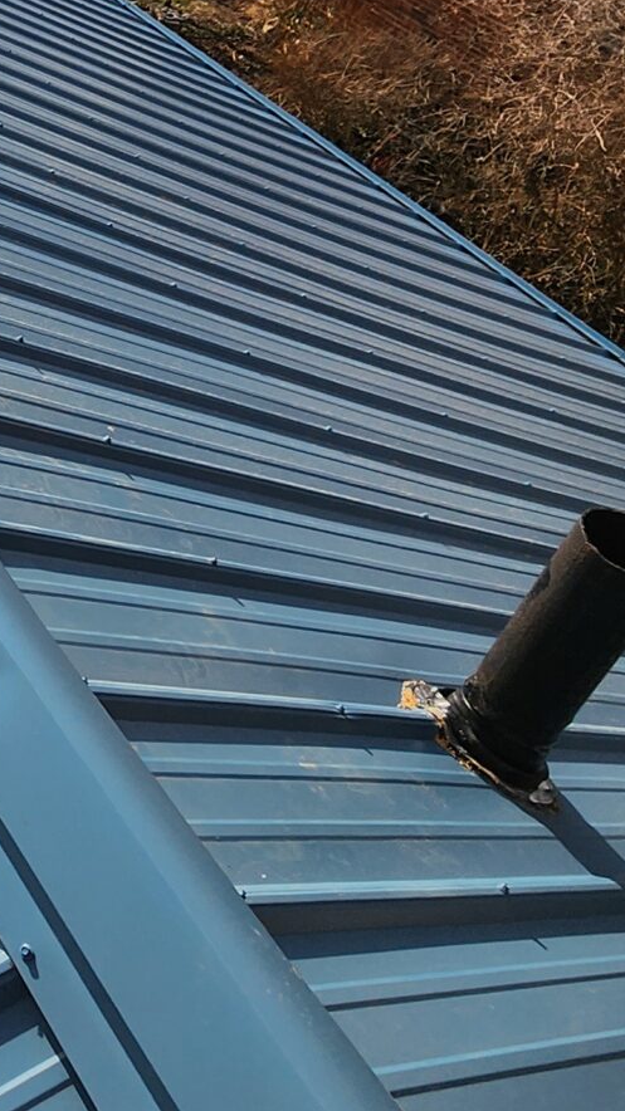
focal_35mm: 41
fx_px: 1208
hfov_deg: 21.1
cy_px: 87
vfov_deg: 44.4
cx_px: -462
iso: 50
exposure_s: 1/2985
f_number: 2.2
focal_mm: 2.2
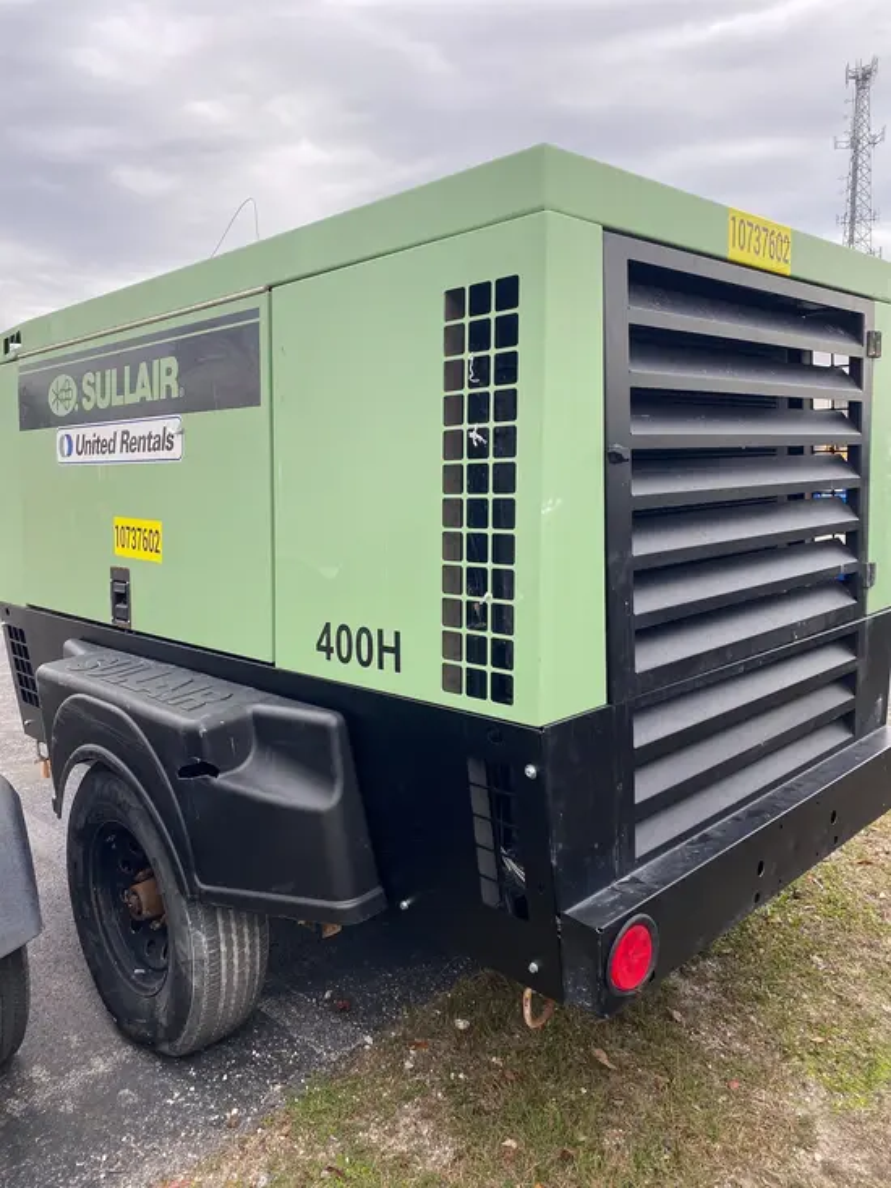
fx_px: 892
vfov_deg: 67.3
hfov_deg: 53.1
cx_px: 446
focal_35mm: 26
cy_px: 594
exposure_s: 1/350
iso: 32
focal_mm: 4.25
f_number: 1.8
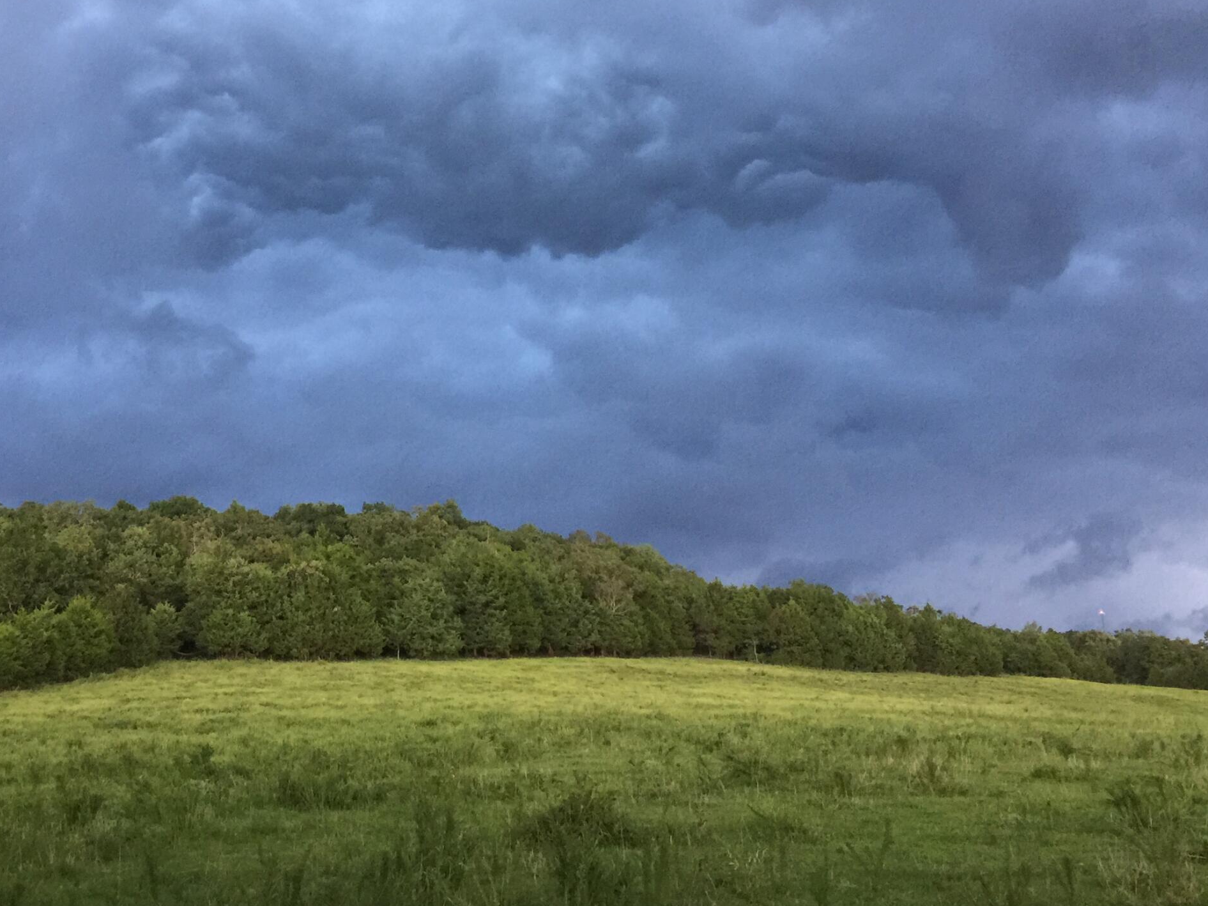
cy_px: 261
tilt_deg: +15.2
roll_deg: +0.9
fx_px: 1605
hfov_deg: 41.0
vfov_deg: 31.1
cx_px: 475
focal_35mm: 46
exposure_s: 1/15
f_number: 2.2
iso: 80
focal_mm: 4.15
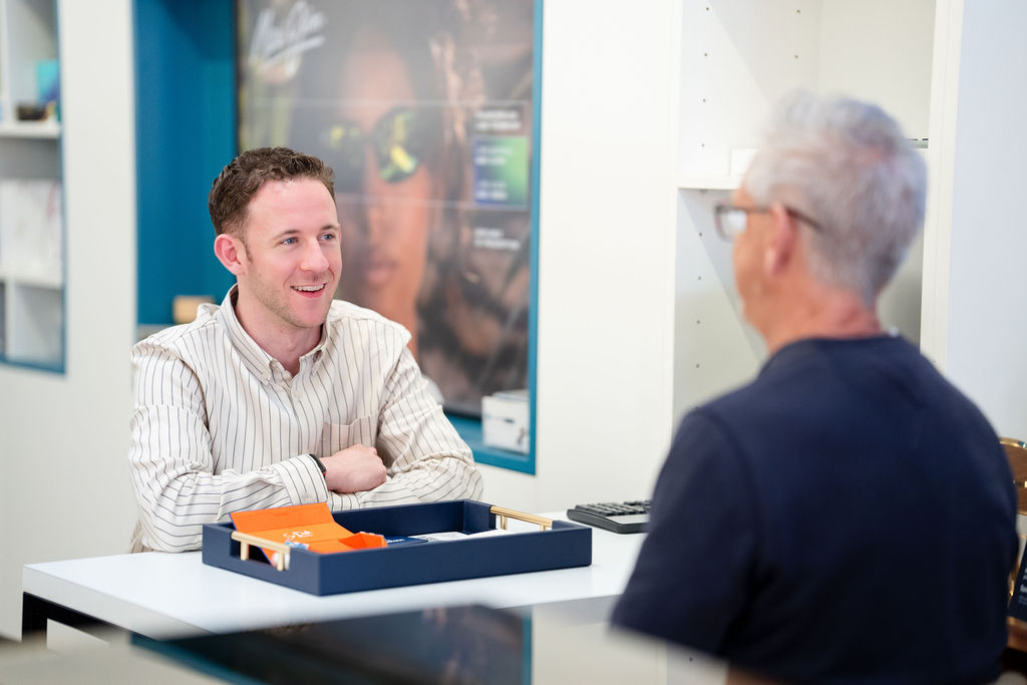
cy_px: 342
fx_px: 2425
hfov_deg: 23.9
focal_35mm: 85
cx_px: 514
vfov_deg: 16.1
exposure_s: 1/500
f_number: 1.4
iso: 1250
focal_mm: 85
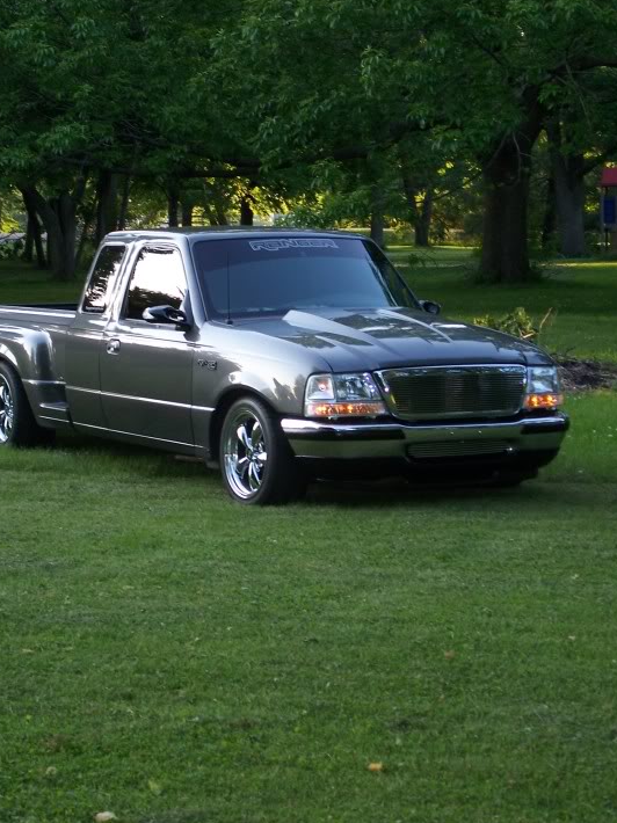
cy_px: 418
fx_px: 2402
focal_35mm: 101
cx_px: 260
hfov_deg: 14.6
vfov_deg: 19.5
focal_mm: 14.7
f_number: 3.2
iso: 125
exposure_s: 1/100
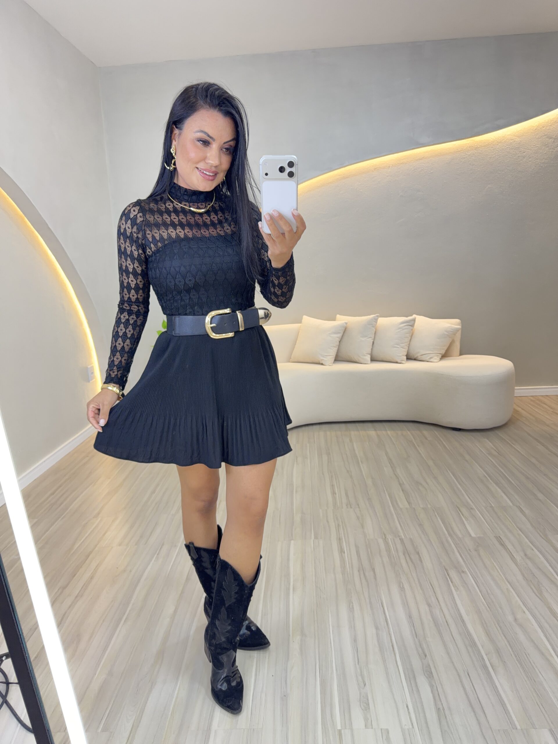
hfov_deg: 56.8
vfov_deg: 71.6
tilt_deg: -28.7
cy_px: 372
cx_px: 279
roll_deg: +3.2
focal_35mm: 24
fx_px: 516
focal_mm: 6.76
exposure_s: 1/60
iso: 200
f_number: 1.78
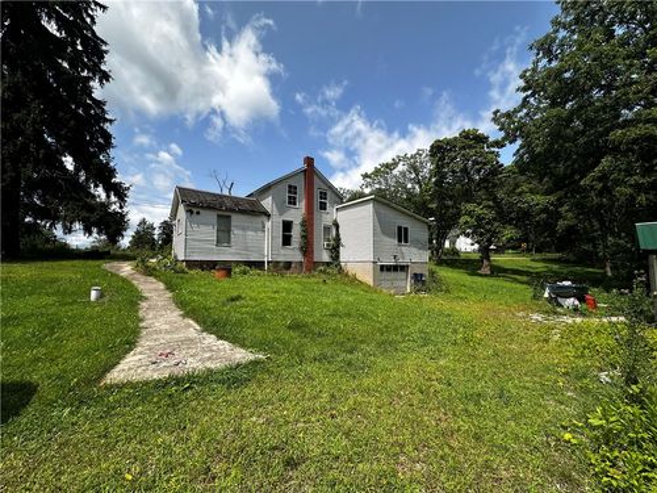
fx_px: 266
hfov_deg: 102.1
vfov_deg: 85.7
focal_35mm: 14
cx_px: 328
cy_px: 246
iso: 50
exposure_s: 1/2053
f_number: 2.2
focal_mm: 2.22
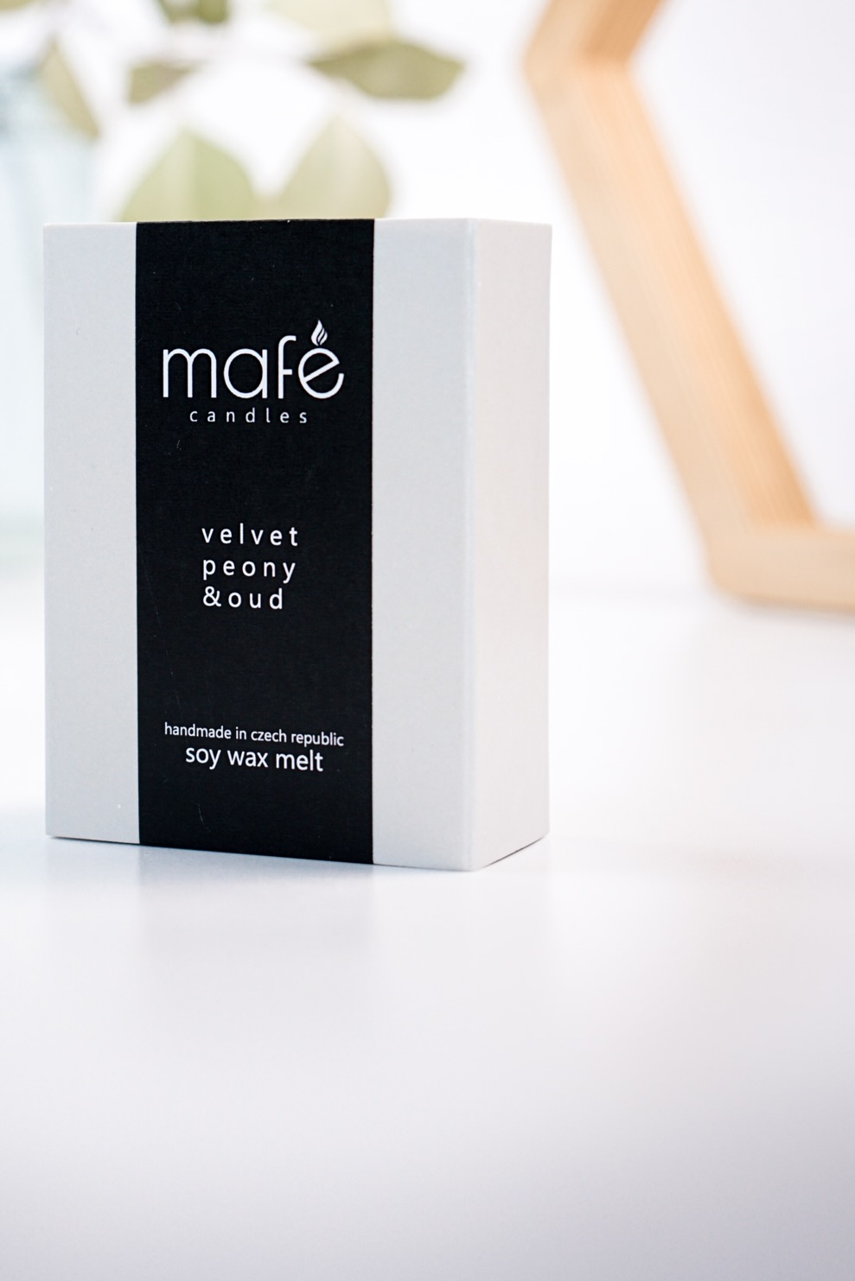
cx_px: 207
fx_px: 2600
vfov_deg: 27.6
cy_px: 444
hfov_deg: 18.5
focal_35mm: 73
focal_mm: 47
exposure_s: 1/100
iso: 200
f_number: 4.5
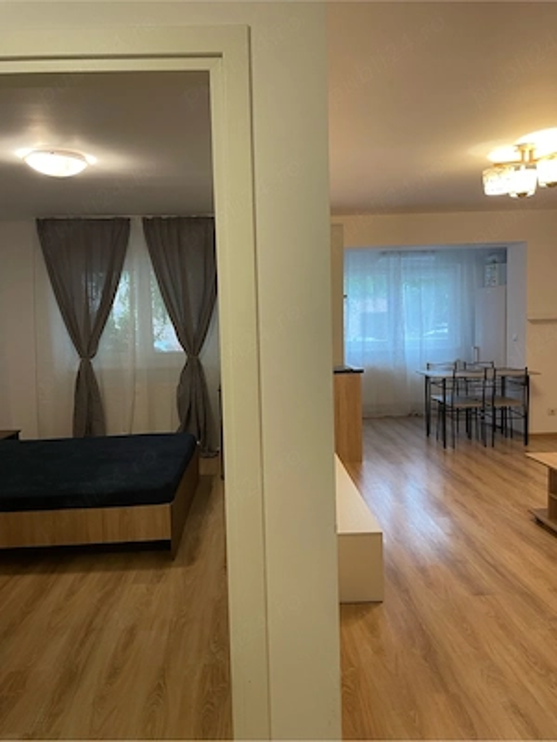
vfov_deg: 67.3
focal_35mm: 26
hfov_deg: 53.1
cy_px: 371
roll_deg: +2.4
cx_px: 278
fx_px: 558
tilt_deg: -3.4
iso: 250
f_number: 1.6
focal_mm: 4.2
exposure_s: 1/50
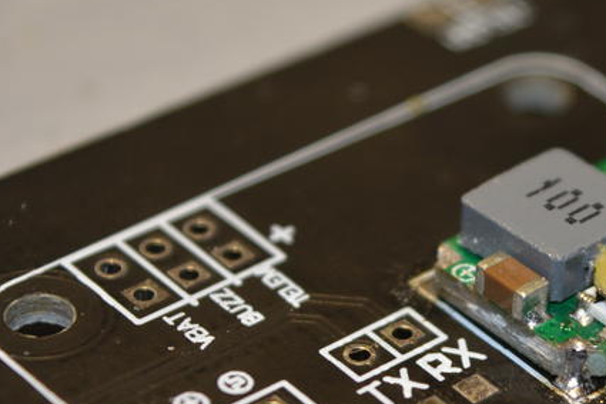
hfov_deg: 10.5
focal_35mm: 194
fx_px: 3267
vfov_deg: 7.1
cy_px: 342
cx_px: 609
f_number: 5.6
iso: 200
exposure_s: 1/30
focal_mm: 55
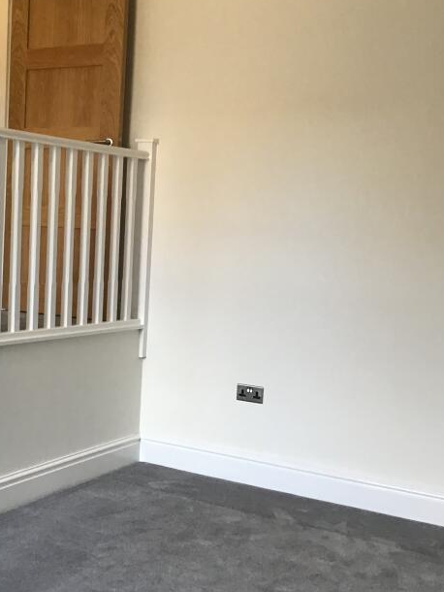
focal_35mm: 52
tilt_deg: -5.3
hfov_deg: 27.6
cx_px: 100
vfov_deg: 36.8
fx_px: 889
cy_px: 298
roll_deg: -1.5
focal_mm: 3.3
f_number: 2.4
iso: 40
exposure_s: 1/33
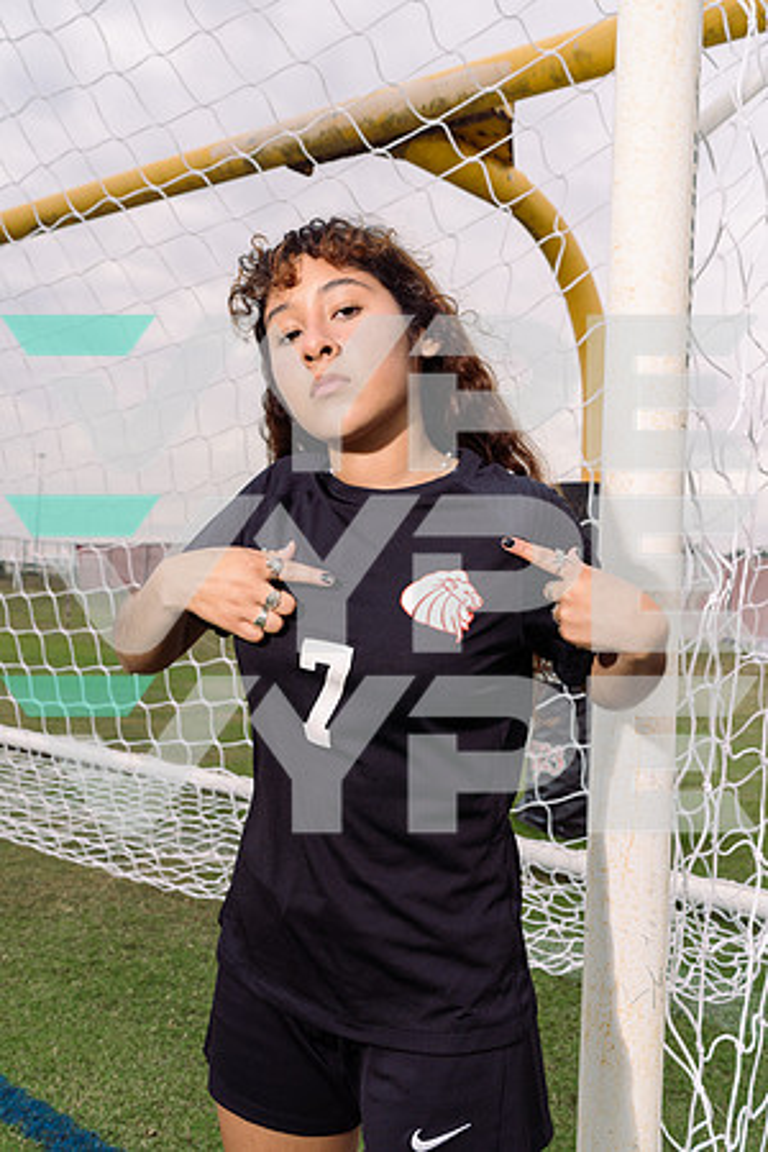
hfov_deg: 37.9
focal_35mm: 35
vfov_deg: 54.4
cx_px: 384
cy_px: 576
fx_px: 1120
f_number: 7.1
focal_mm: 35
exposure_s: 1/250
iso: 160
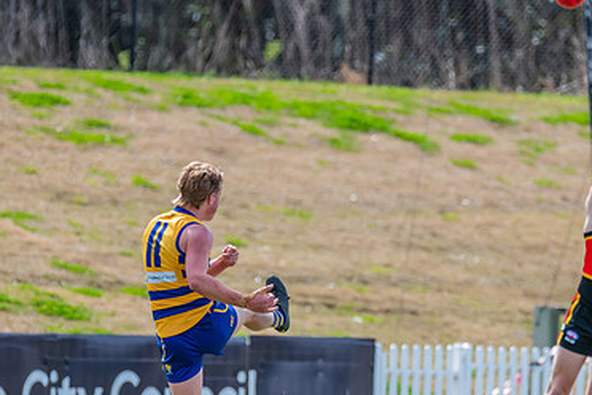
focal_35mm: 754
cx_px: 275
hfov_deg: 2.7
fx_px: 12398
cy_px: 319
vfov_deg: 1.8
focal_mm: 450
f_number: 7.1
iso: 800
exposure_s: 1/1600
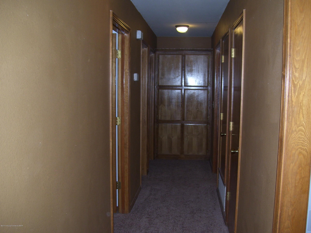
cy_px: 116
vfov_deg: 38.7
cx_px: 156
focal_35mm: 37
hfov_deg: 50.1
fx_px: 332
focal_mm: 6
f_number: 2.7
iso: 80
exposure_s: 1/60
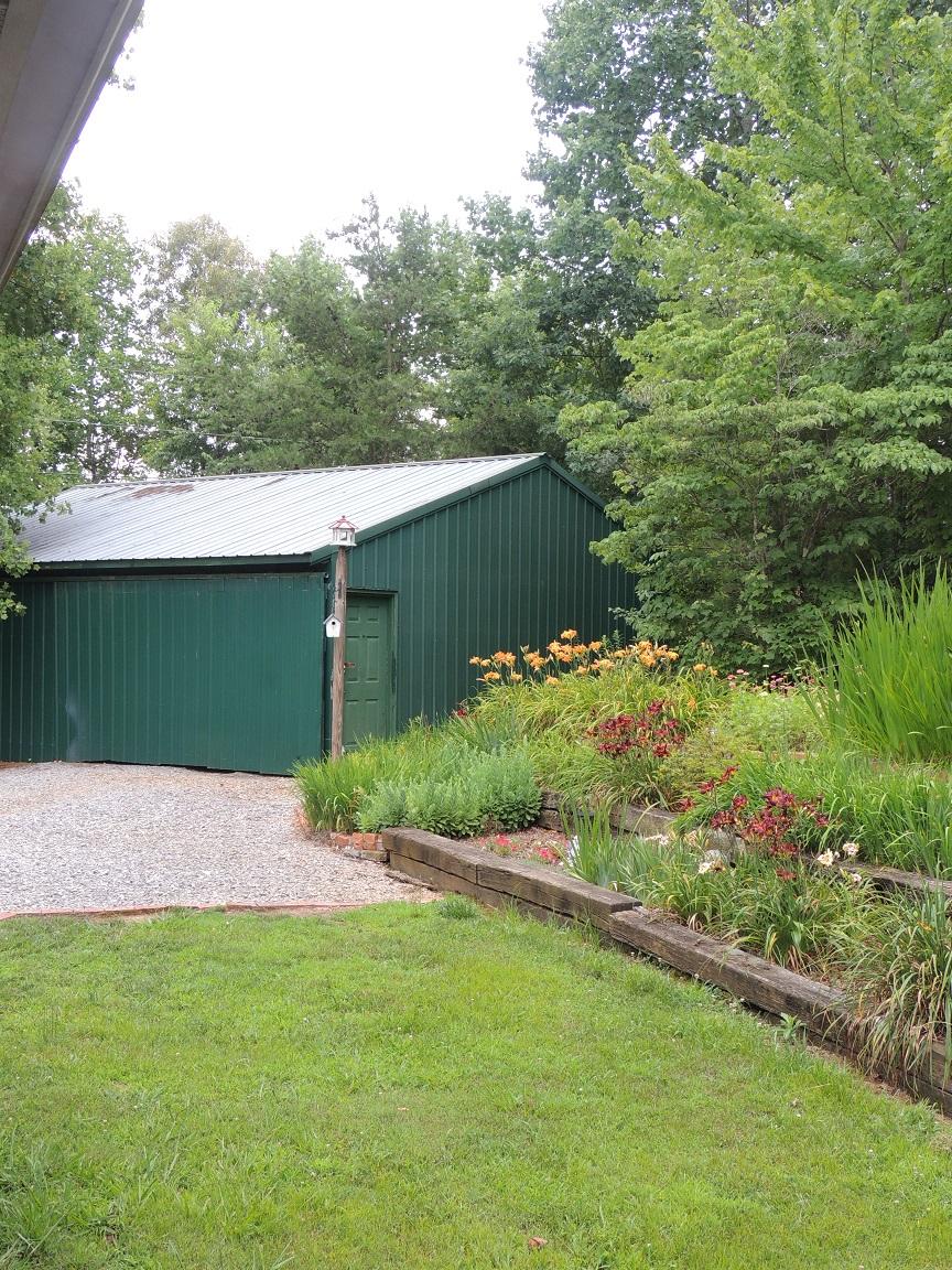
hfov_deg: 33.6
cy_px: 635
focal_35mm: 43
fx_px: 1577
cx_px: 476
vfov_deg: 43.9
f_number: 4.3
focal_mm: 7.6
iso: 100
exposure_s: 1/80
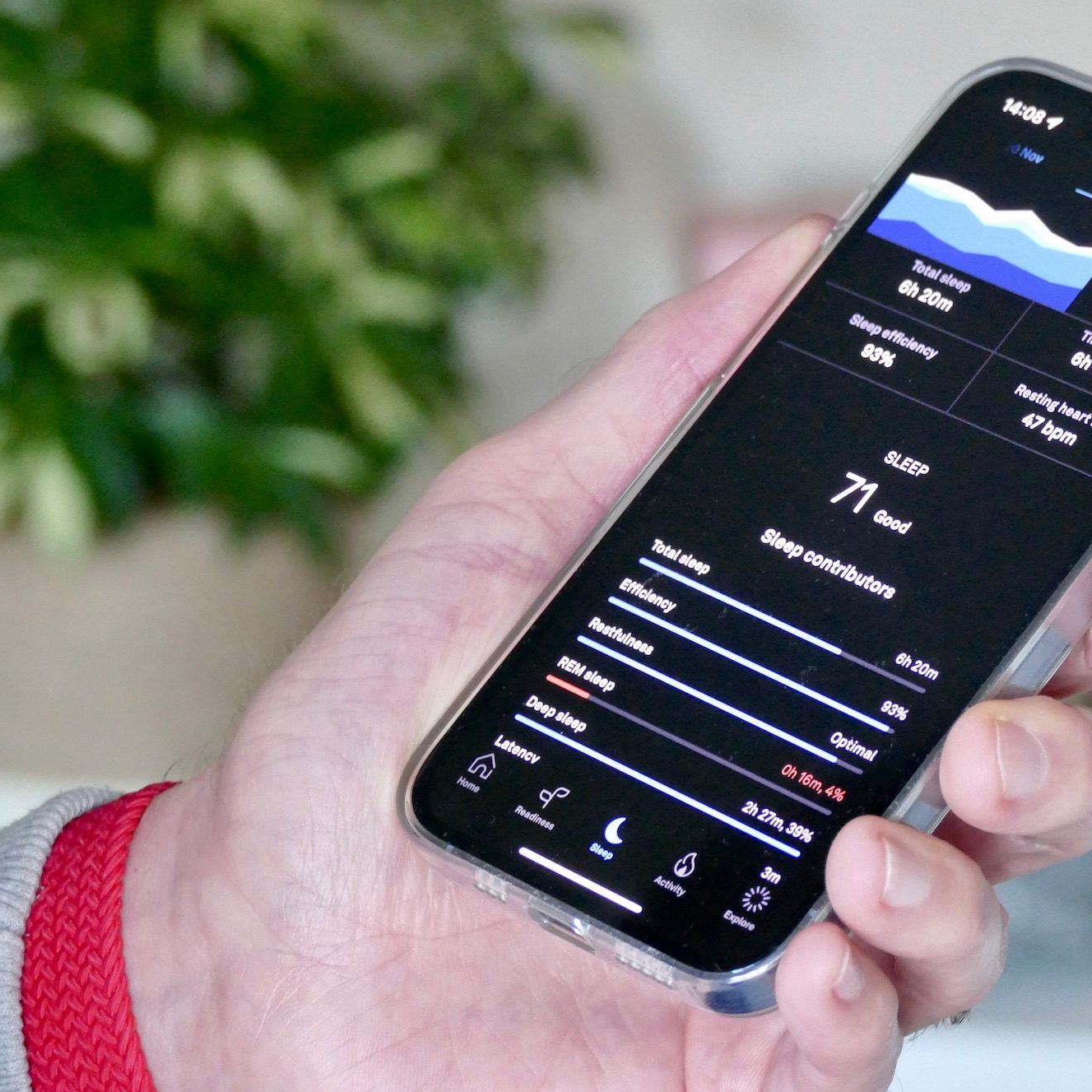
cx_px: 798
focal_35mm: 178
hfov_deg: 9.8
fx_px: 6353
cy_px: 545
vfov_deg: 9.8
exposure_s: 1/25
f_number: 4.5
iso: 1600
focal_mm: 50.69
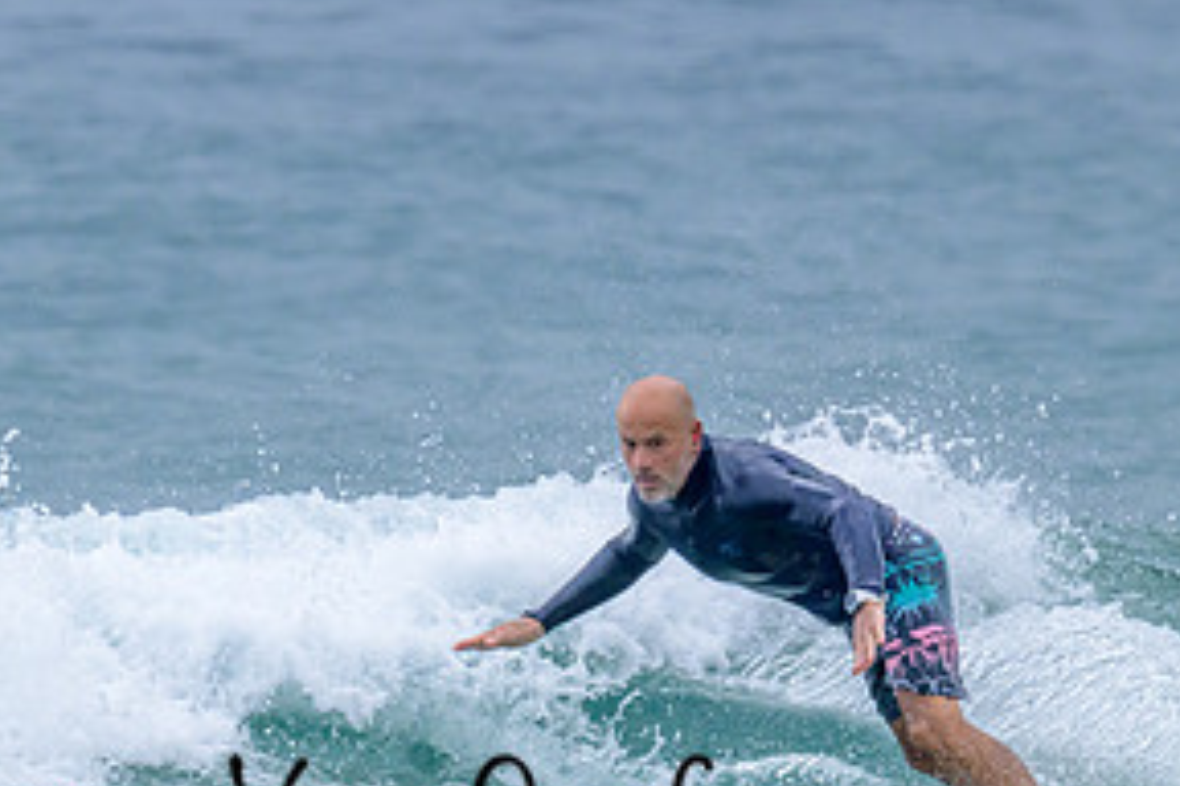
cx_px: 861
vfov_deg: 1.0
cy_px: 602
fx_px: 46442
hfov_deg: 1.5
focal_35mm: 1417
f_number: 11
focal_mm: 560
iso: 1250
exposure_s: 1/2000
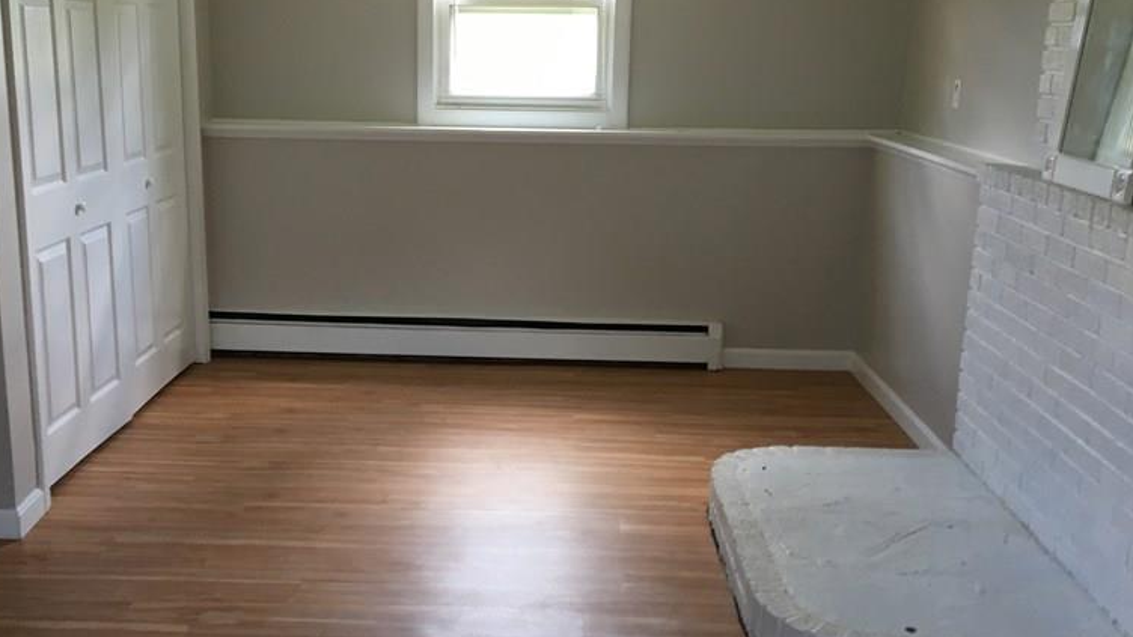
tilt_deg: -14.0
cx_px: 485
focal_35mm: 43
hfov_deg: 47.2
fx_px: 1292
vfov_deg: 27.7
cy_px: 352
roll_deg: -1.4
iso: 64
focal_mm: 4.15
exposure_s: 1/30
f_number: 2.2
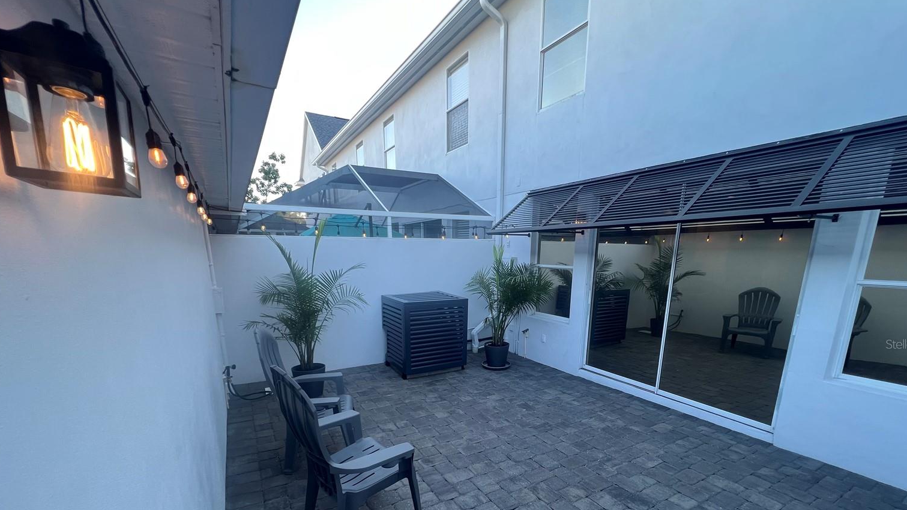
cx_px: 462
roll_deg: -0.4
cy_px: 344
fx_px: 361
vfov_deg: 68.4
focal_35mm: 15
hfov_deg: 103.0
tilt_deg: -13.1
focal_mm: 1.57
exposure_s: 1/120
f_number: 1.8
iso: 64
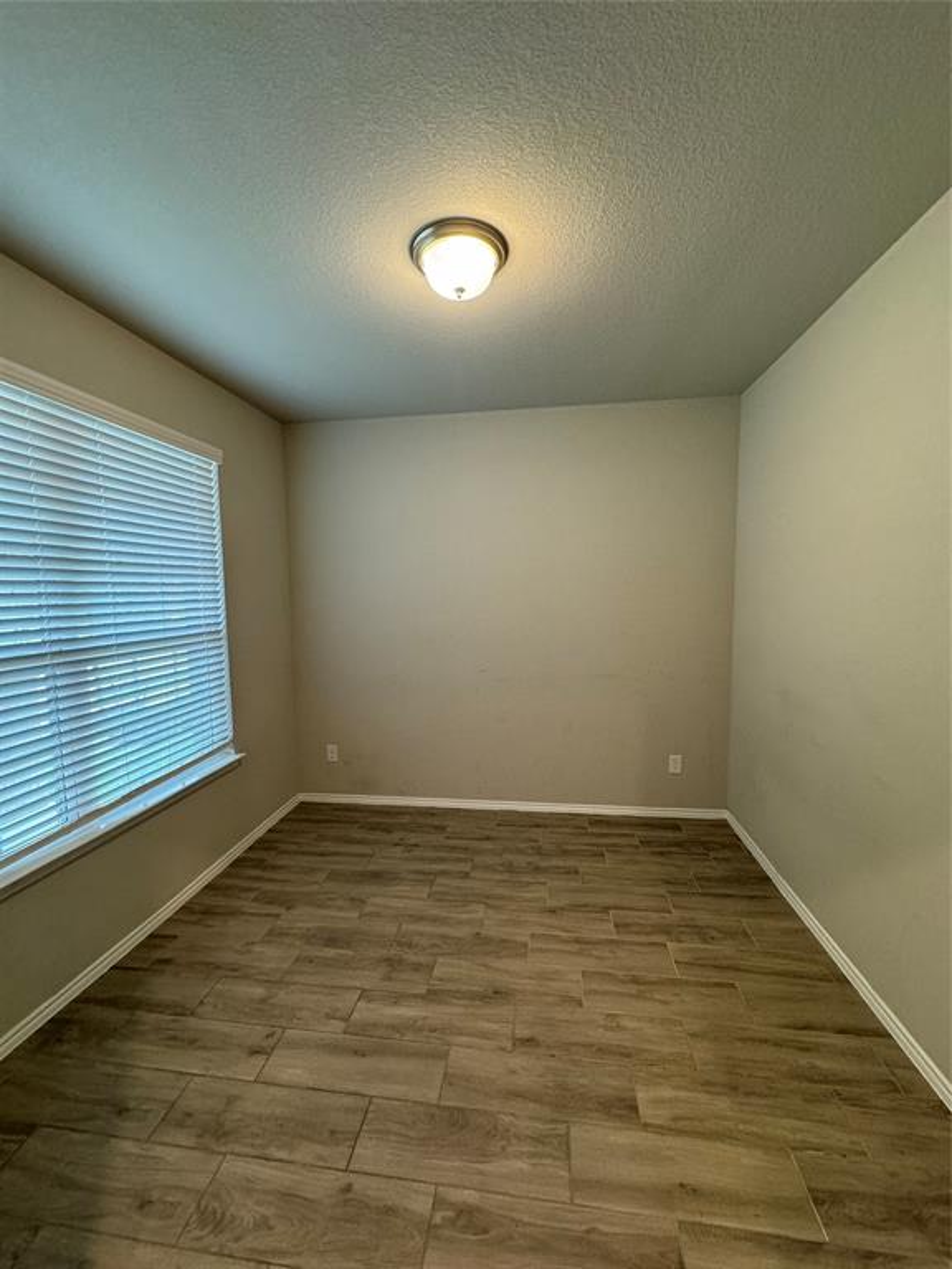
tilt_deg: -5.3
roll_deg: +1.0
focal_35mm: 14
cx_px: 476
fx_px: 513
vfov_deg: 102.1
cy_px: 634
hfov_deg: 85.7
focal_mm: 2.22
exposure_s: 1/60
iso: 320
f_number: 2.2
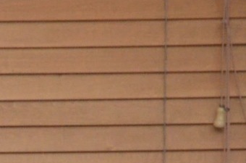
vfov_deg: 2.5
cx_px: -98
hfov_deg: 3.7
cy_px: 276
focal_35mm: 556
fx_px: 3789
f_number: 6.3
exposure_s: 1/125
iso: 4000
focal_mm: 105
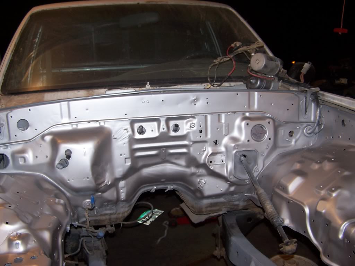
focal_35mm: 38
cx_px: 178
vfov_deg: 37.7
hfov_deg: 49.0
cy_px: 133
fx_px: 390
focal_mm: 6.3
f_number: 2.8
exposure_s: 1/60
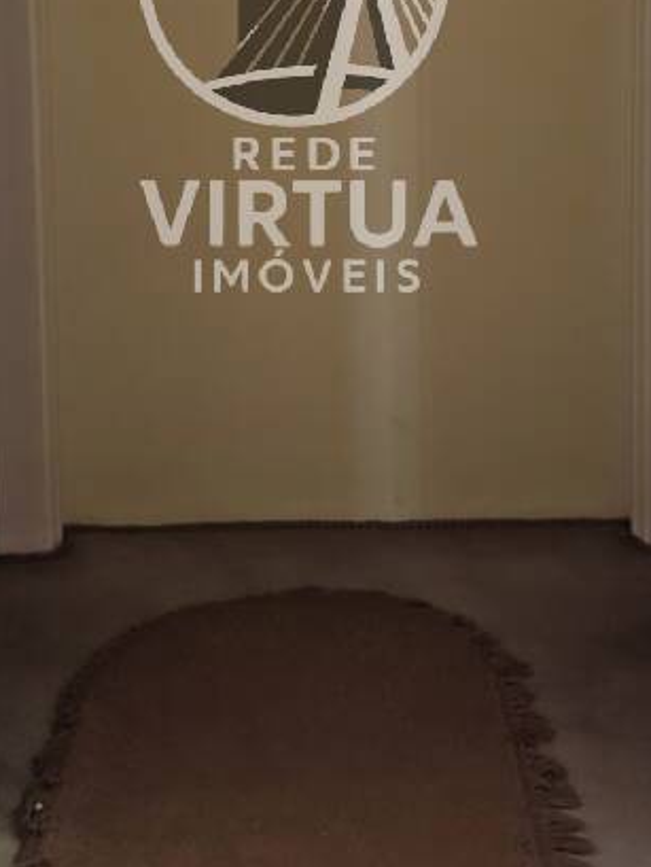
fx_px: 1654
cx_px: 307
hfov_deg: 22.3
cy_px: 47
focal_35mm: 66
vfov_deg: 28.0
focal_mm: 4.71
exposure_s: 1/30
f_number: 1.7
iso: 1350
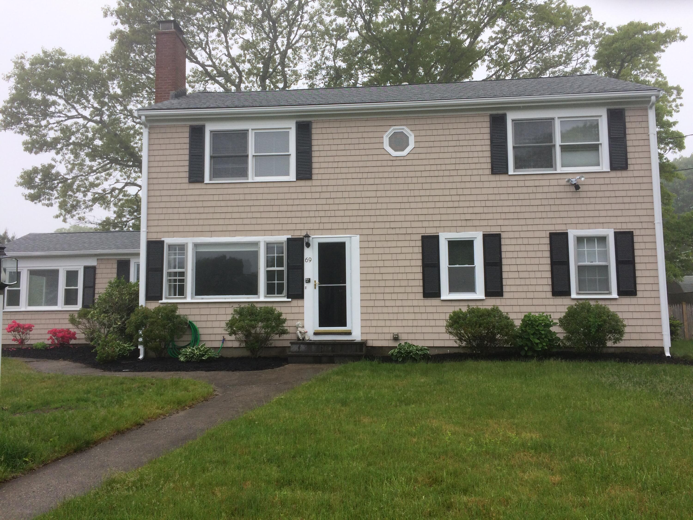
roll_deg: +0.8
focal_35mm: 29
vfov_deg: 48.2
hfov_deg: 61.7
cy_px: 260
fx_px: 581
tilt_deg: +4.5
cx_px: 346
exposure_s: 1/838
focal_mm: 4.15
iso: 32
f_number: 2.2
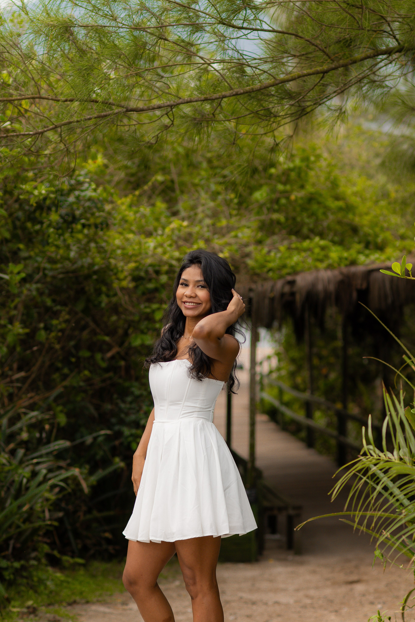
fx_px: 2205
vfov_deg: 16.1
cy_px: 311
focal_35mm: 128
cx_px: 208
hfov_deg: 10.8
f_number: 3.2
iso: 200
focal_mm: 85
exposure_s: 1/320
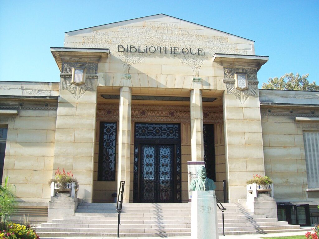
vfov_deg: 39.7
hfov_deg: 51.4
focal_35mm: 36
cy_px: 120
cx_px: 160
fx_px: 332
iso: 80
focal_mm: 6
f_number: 2.7
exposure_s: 1/546
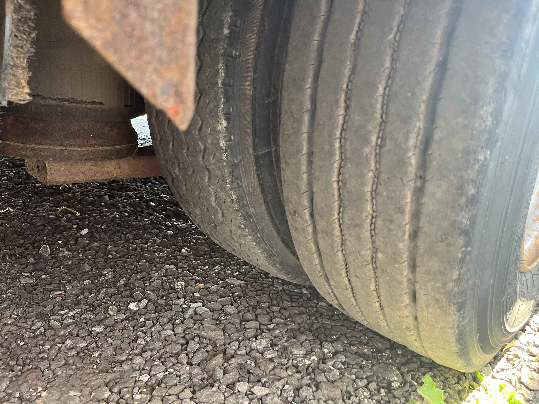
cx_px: 270
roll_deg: -6.4
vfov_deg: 53.1
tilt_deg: -16.8
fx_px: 405
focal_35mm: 26
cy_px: 202
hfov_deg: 67.3
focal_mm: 5.1
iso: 200
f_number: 1.6
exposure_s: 1/60
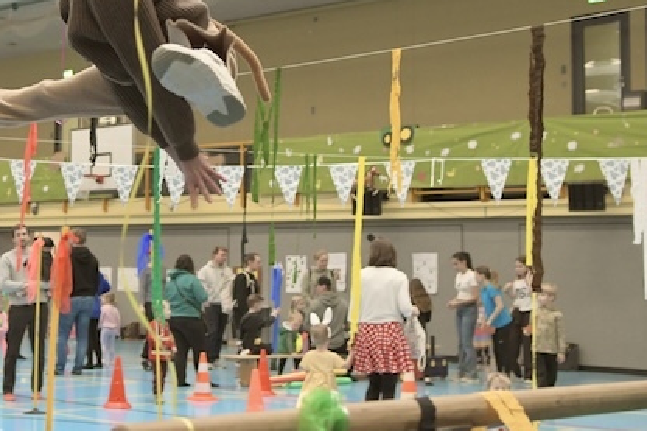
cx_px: 193
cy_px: 111
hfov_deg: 26.8
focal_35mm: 75
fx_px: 1347
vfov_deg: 18.1
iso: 2500
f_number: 3.2
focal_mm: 26
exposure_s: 1/500
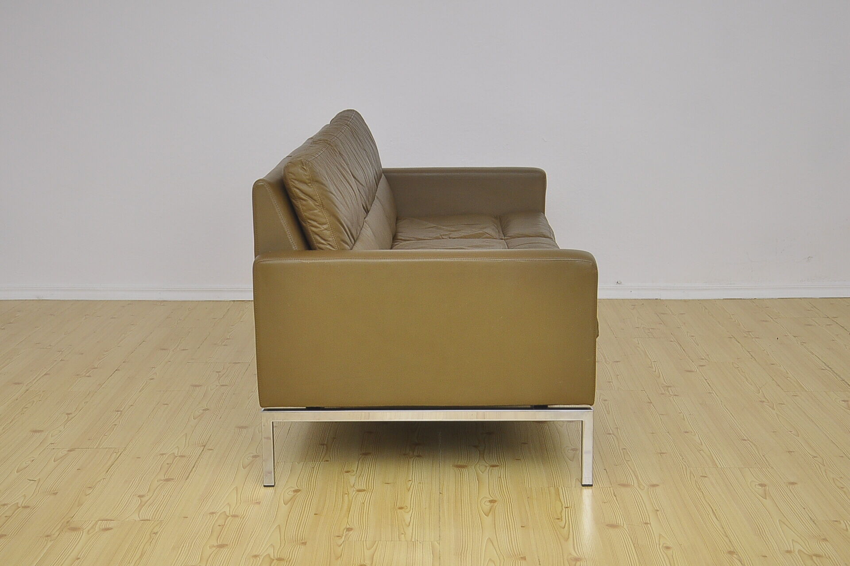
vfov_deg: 25.8
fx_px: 1239
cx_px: 425
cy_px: 283
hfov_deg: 37.9
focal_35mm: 52
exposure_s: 1/200
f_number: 4.5
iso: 400
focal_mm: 35
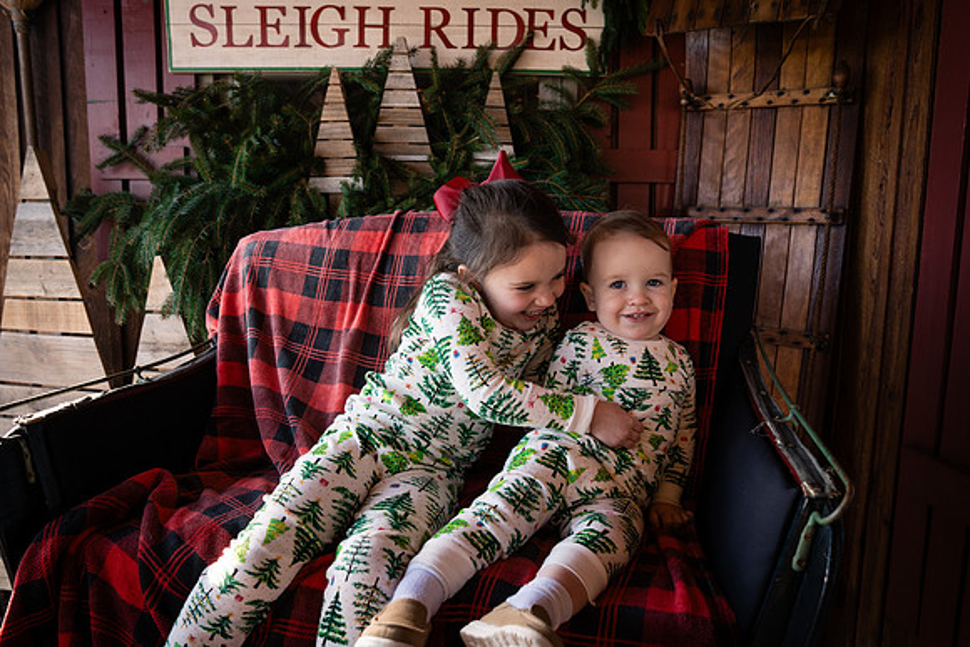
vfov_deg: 49.1
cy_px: 332
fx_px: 709
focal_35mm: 26
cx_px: 479
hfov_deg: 68.8
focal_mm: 24
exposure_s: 1/400
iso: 400
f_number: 4
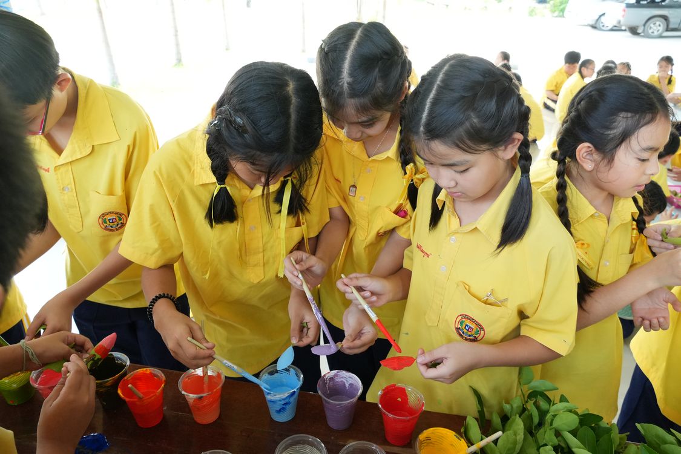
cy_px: 227
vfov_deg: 47.9
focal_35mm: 27
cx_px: 340
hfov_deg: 67.4
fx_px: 511
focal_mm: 18
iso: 2000
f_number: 5
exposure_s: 1/200
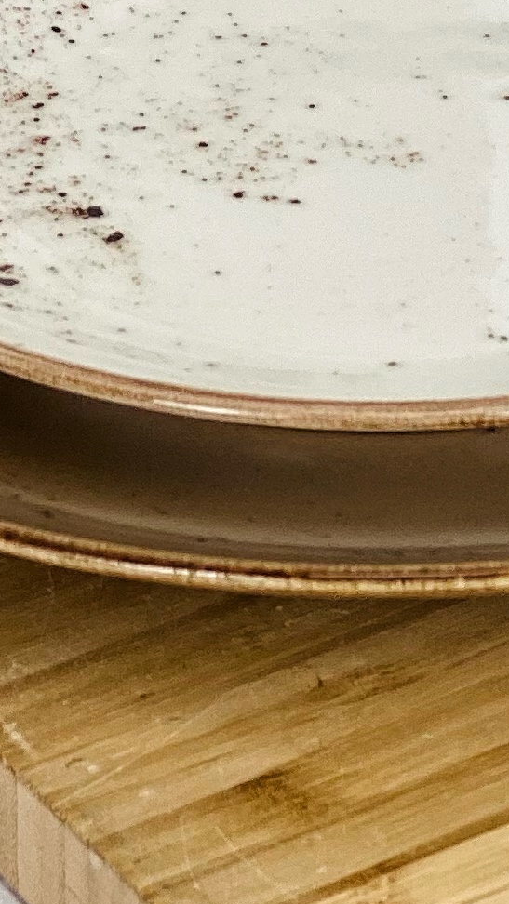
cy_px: -884
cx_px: 648
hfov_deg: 5.1
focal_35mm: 235
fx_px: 5637
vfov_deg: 8.7
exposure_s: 1/102
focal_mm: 6
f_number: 2
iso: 20
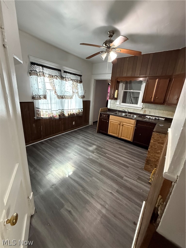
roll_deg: -5.7
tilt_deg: -14.7
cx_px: 93
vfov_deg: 102.1
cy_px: 124
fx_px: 100
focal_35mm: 14
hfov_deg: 85.7
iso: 800
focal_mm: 2.22
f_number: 2.2
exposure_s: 1/60
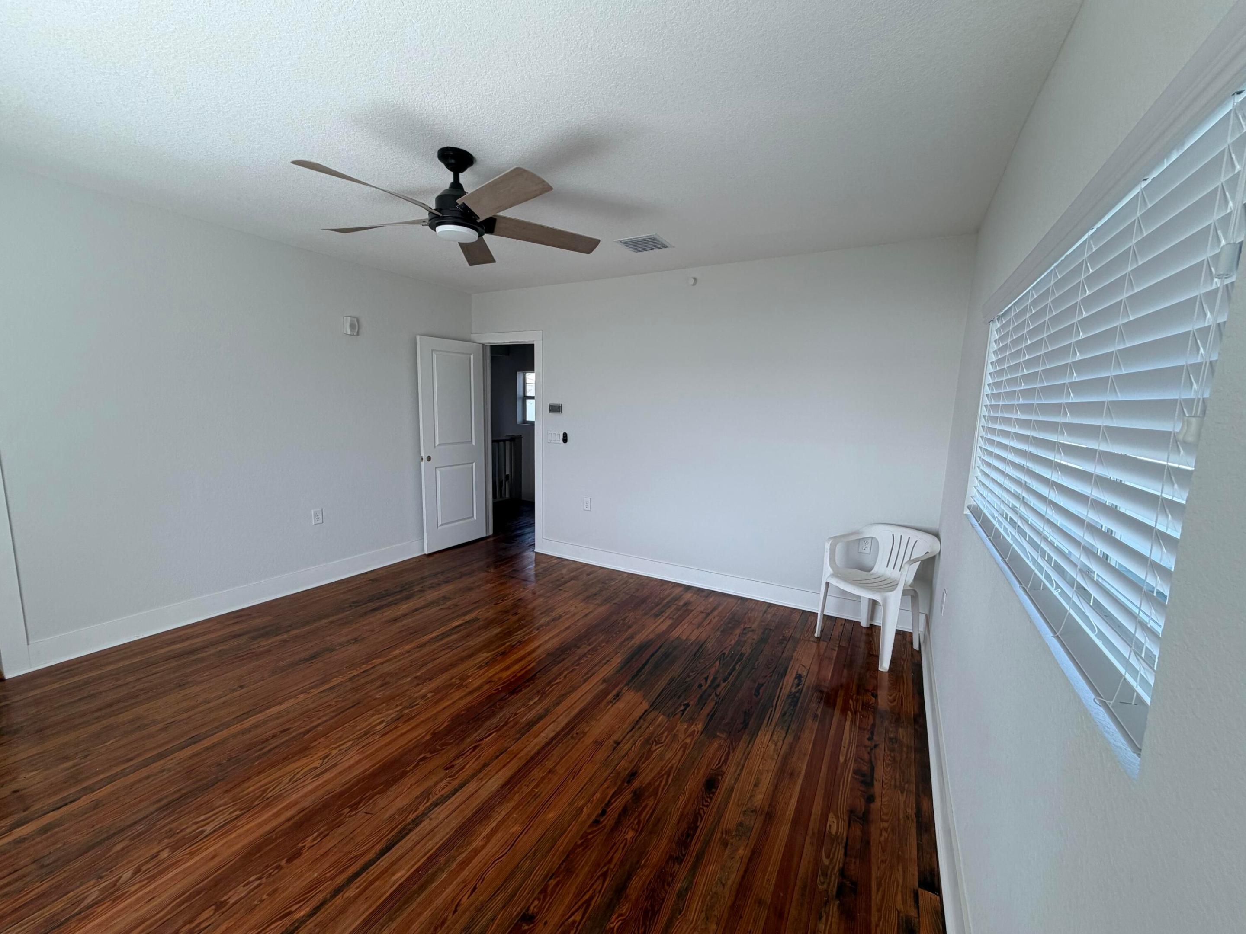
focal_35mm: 14
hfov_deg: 102.1
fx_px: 504
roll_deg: -1.5
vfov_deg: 85.7
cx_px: 623
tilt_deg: -8.1
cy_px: 467
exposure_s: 1/121
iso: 50
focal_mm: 2.22
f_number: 2.2
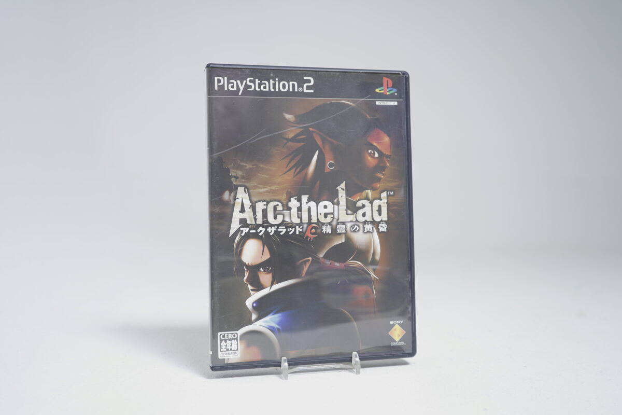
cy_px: 208
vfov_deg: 36.9
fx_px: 622
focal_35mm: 36
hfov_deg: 53.1
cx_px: 311
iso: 100
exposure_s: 1/4
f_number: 5
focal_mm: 36
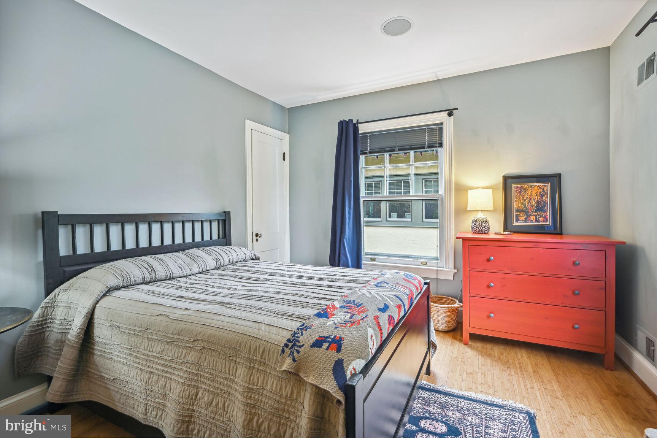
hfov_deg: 96.7
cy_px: 219
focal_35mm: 16
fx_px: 292
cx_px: 328
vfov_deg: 73.7
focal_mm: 16
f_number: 9
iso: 200
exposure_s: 1/6
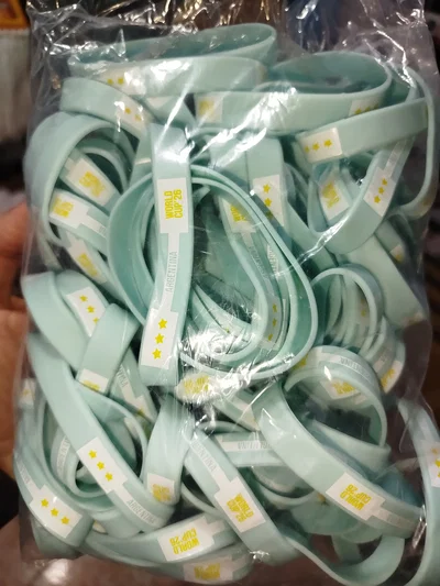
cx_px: 220
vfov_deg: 71.6
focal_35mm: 24
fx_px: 407
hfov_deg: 56.8
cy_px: 293
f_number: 1.7
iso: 125
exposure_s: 1/50
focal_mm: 5.31
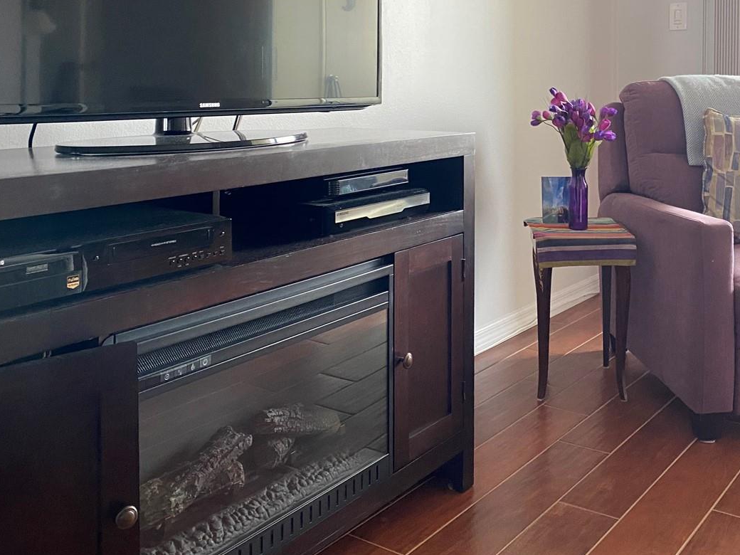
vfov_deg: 35.1
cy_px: 137
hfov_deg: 46.6
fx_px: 855
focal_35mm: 40
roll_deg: +0.5
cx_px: 426
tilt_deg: -2.6
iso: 200
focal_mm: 4.25
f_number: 1.8
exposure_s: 1/60
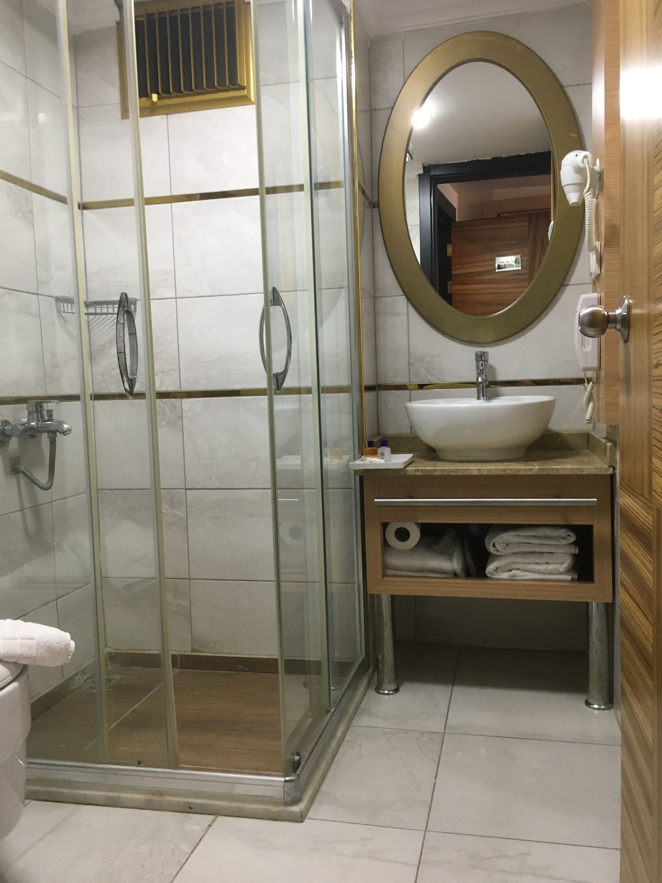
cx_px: 331
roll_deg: +1.9
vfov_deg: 61.7
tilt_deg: -3.9
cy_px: 442
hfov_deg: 48.2
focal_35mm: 29
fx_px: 739
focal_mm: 4.15
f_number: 2.2
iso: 125
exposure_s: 1/33
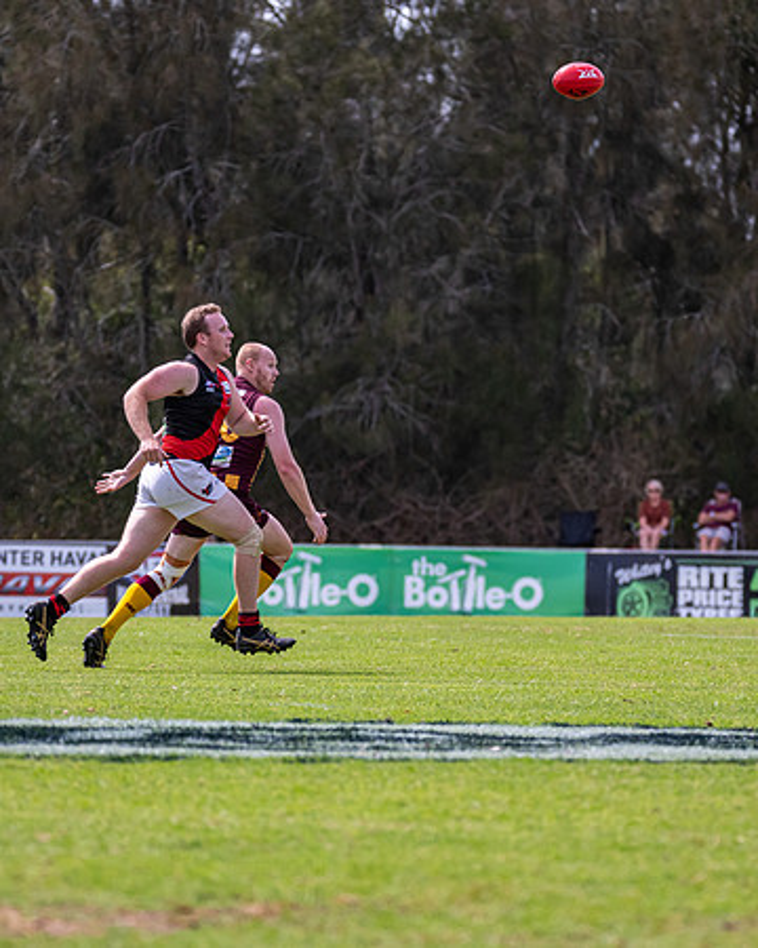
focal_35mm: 389
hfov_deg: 4.0
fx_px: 10908
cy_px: 524
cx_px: 344
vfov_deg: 5.0
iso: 800
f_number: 6.3
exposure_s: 1/2500
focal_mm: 250
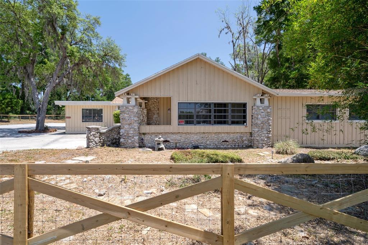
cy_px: 122
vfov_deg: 67.3
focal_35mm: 18
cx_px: 184
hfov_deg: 90.0
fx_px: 184
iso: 320
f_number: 9
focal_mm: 18
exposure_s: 1/60
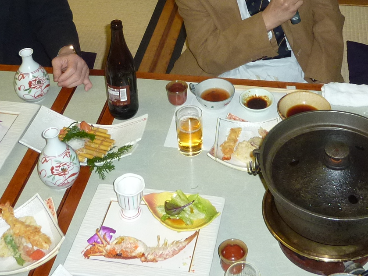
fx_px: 649
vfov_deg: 22.4
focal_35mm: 61
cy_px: -42
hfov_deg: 31.6
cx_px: 222
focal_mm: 4.1
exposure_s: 1/30
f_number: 3.3
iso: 200
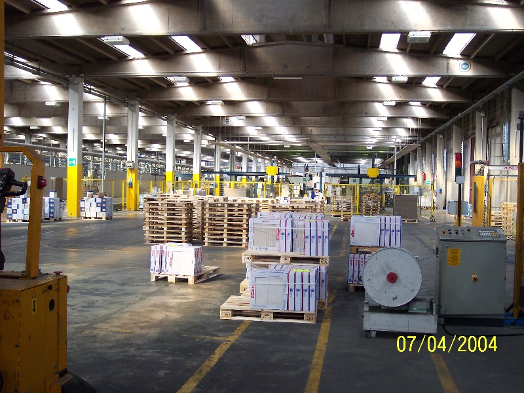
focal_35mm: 38
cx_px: 262
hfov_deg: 49.0
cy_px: 196
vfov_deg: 37.7
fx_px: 575
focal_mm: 8
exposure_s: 1/90
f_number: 2.8
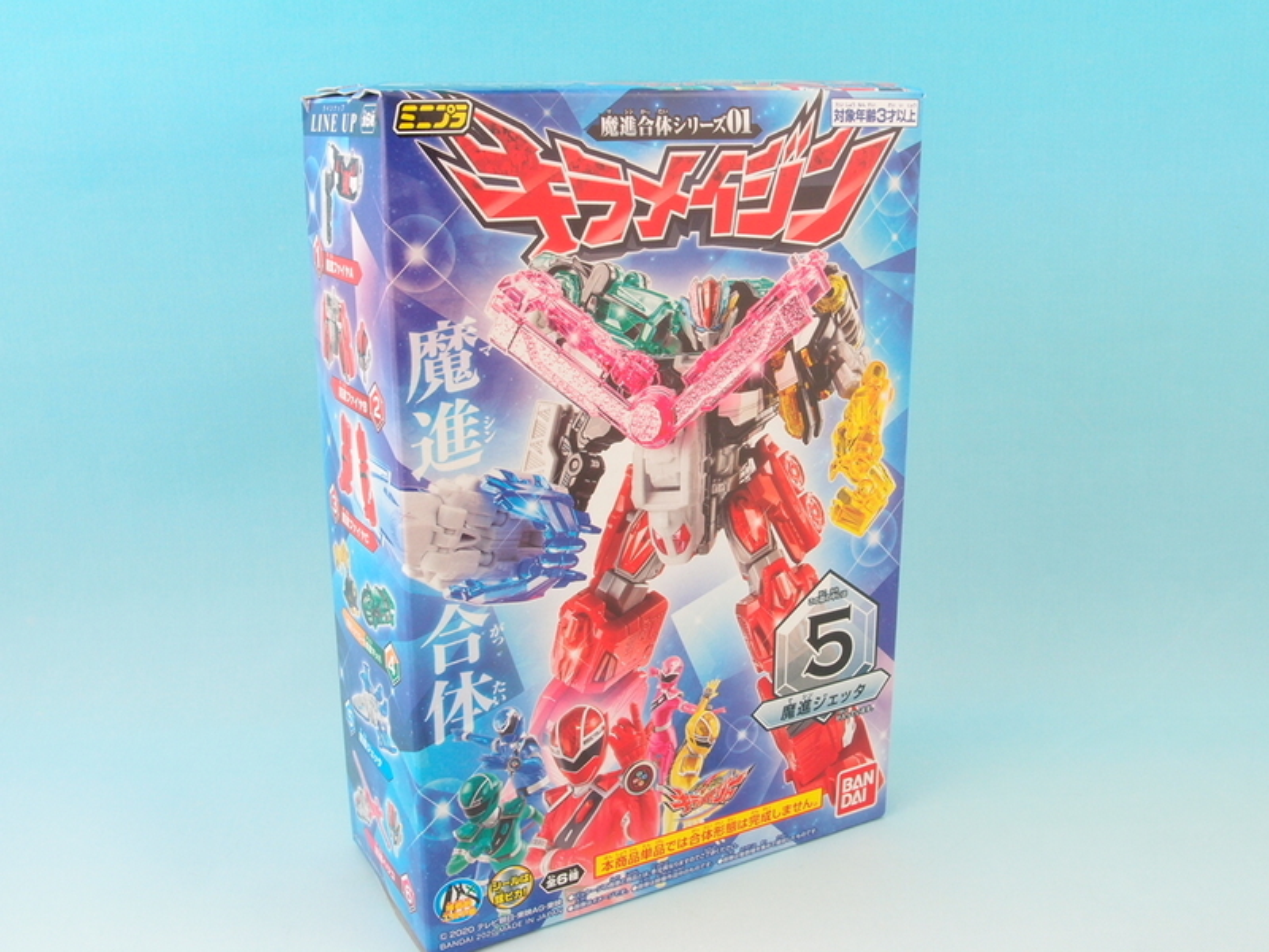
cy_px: 476
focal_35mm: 34
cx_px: 634
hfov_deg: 54.0
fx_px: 1246
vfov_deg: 41.8
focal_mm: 7.41
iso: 100
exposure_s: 1.3
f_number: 8
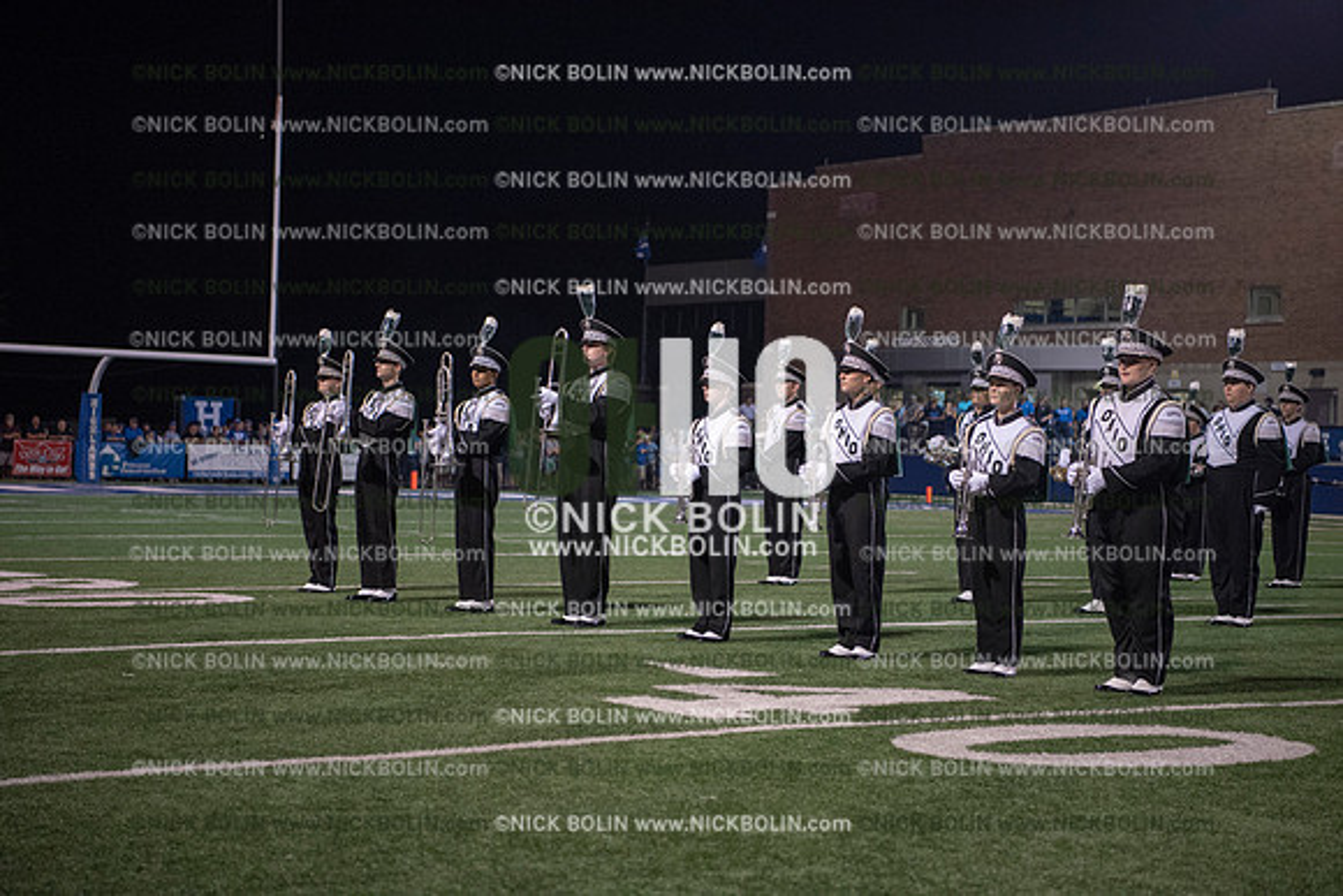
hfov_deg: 28.8
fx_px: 2612
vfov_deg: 19.5
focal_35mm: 70
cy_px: 448
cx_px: 672
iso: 3200
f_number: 3.2
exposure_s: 1/400
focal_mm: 70
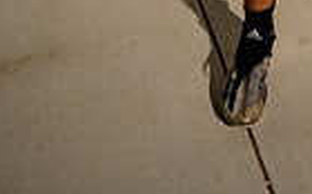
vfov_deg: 11.3
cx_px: 312
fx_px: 781
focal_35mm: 92
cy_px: -301
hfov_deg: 21.8
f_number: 4.5
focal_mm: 28
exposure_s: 1/250
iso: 100
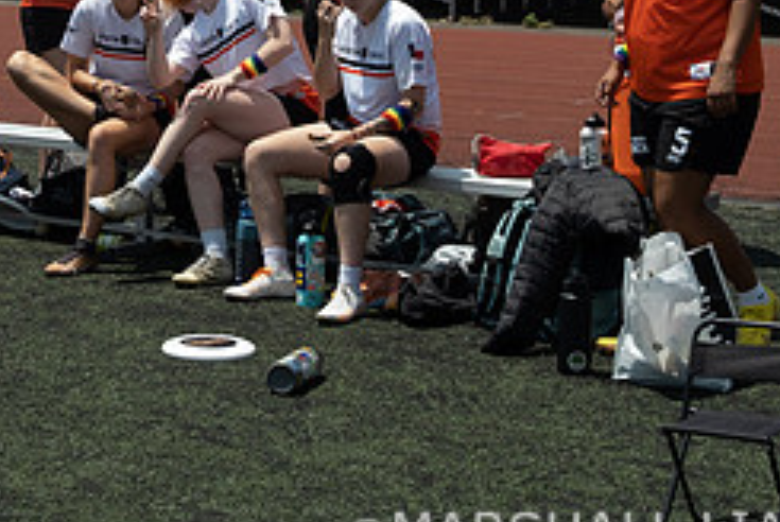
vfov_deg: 14.2
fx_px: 2061
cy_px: -32
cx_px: 134
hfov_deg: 21.1
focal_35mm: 95
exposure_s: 1/400
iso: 125
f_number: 8
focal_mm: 23
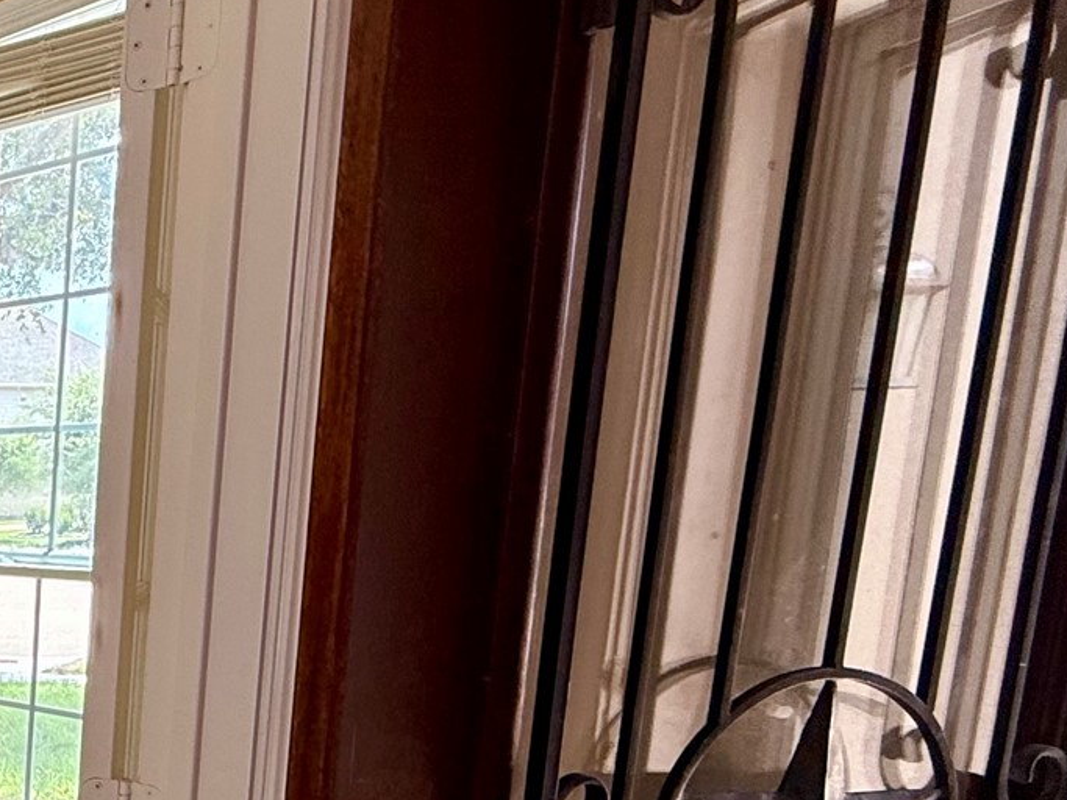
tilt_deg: -8.9
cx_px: -439
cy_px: 691
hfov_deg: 30.6
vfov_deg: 32.9
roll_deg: +0.3
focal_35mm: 42
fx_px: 1294
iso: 160
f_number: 2.2
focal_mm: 2.22
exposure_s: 1/99
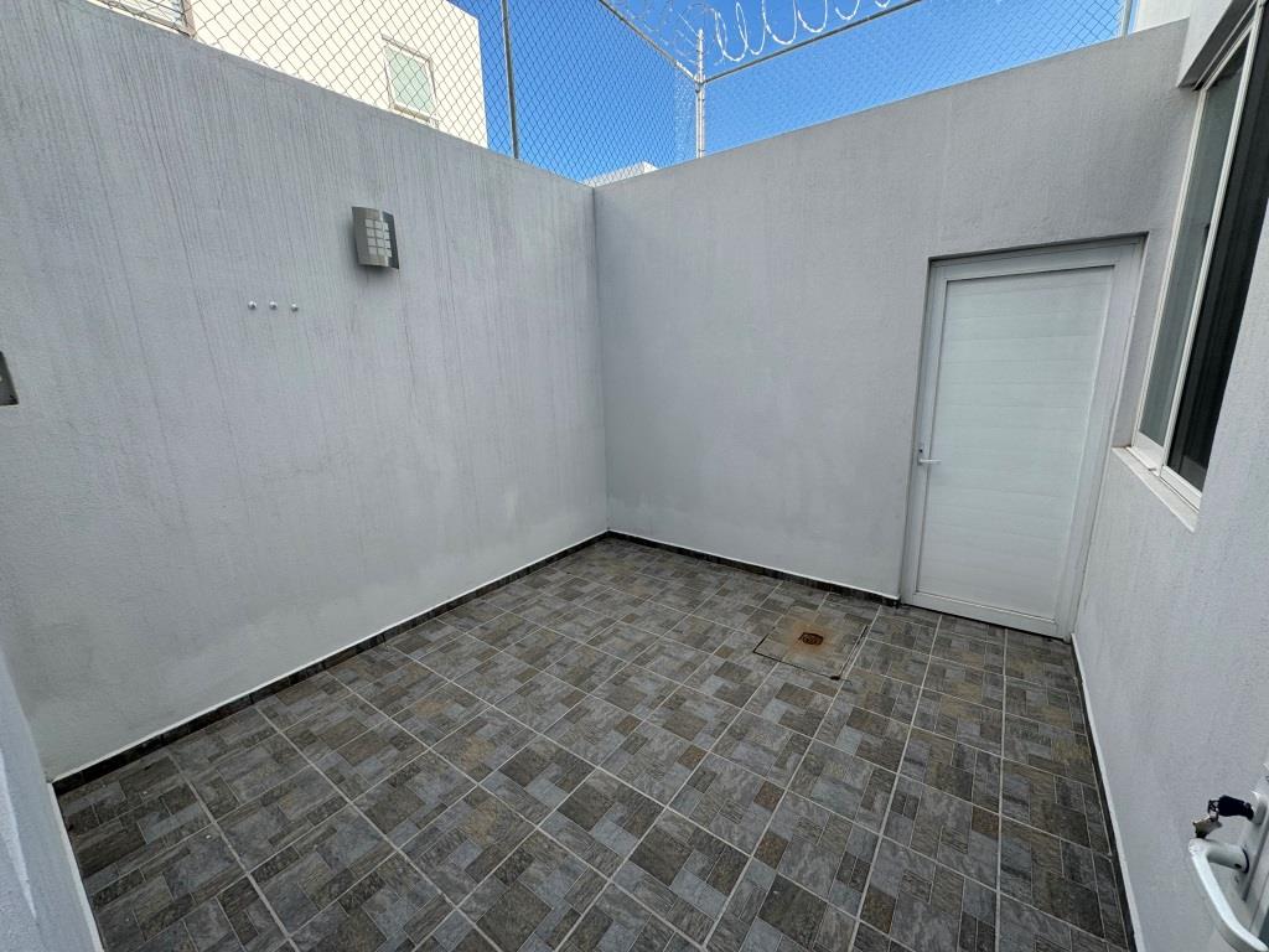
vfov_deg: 85.7
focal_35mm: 14
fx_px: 513
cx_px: 634
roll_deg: +2.1
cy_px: 476
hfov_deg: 102.1
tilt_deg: -13.6
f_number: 2.2
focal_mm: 2.22
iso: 40
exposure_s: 1/373
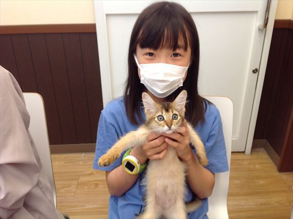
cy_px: 110
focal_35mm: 35
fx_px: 296
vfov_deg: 40.6
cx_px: 146
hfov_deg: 52.7
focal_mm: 4.28
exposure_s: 1/30
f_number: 2.4
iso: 50
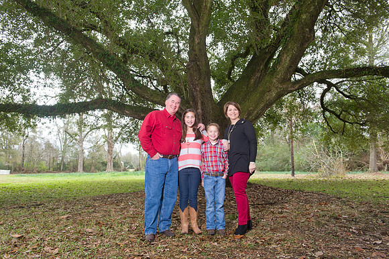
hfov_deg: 58.7
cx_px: 194
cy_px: 130
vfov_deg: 41.1
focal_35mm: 32
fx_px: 346
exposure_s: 1/100
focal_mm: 32
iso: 800
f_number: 5.6
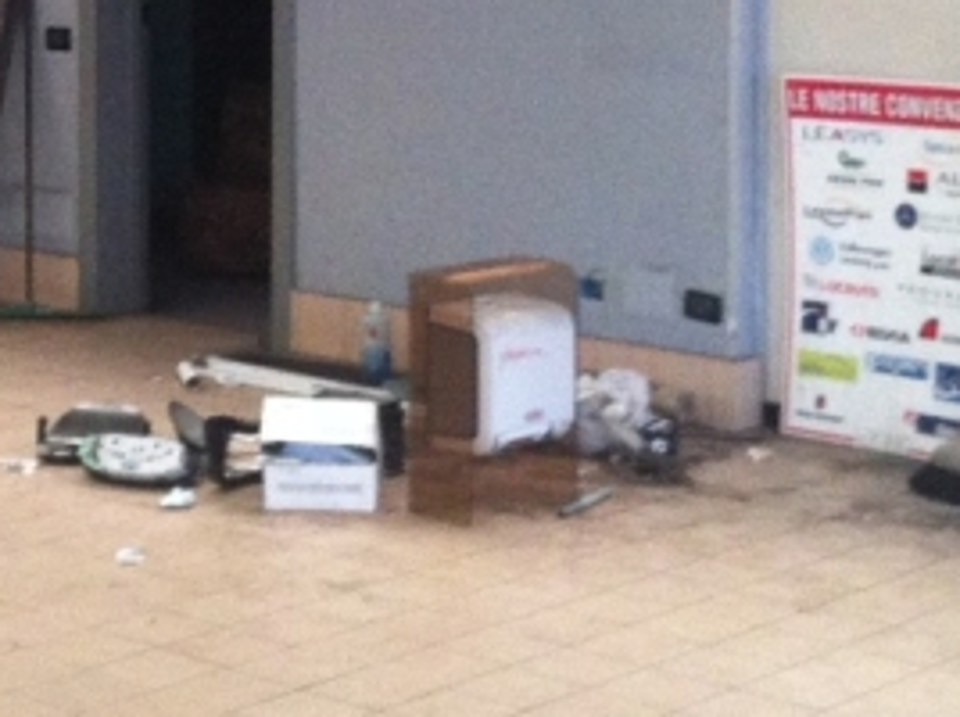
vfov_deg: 13.8
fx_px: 2907
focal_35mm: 105
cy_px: -72
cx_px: 253
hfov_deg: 18.6
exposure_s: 1/15
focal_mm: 3.85
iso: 320
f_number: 2.8
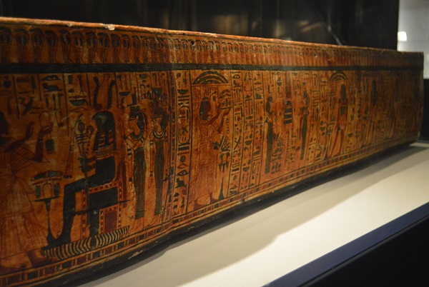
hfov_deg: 42.3
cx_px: 214
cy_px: 144
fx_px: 555
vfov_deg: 29.0
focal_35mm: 46
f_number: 4.2
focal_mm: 31
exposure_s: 1/4
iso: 3200
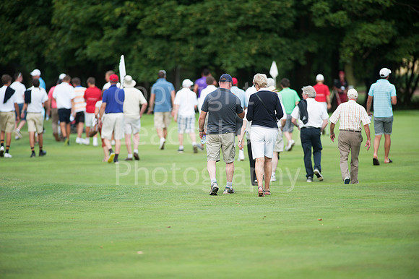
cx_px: 210
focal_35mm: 300
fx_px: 3490
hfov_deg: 6.9
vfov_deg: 4.6
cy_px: 140
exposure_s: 1/1000
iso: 400
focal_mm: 300
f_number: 4
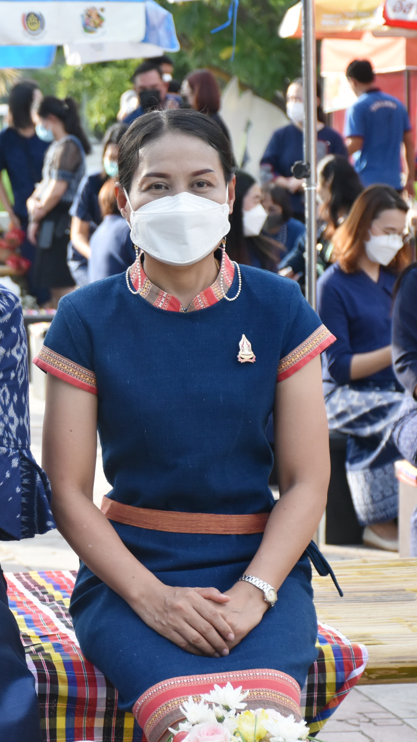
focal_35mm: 142
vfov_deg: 15.1
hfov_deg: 8.4
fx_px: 2791
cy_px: 372
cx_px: -139
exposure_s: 1/1000
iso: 800
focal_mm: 60
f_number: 5
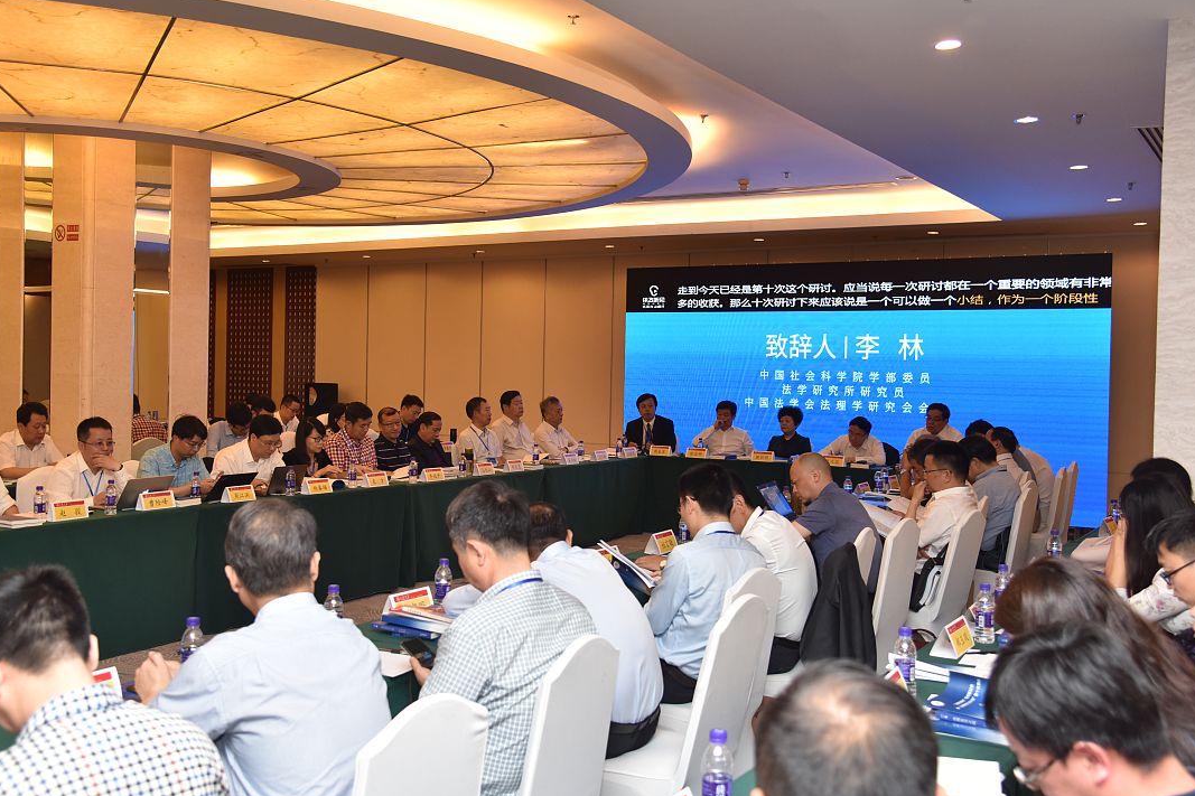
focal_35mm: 36
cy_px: 388
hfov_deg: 53.1
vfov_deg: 36.9
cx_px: 557
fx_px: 1195
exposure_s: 1/160
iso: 1000
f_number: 4
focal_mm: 32
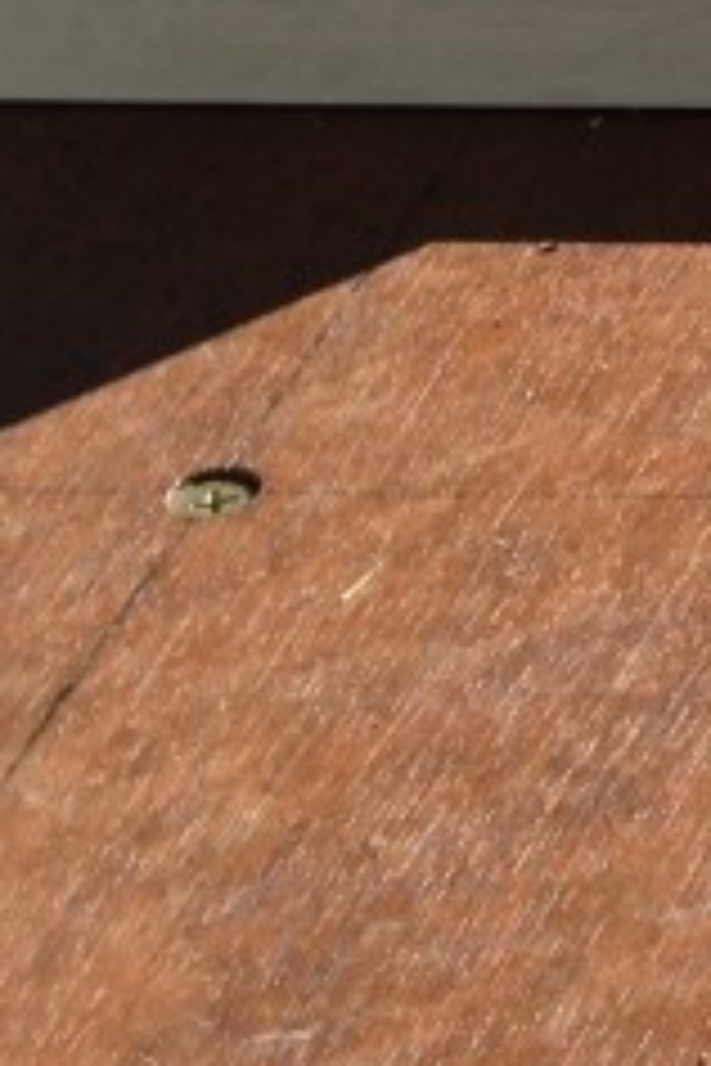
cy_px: -166
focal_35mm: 148
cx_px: 2079
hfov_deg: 8.0
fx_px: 4384
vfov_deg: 13.5
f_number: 2.4
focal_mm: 4.13
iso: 50
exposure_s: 1/1178
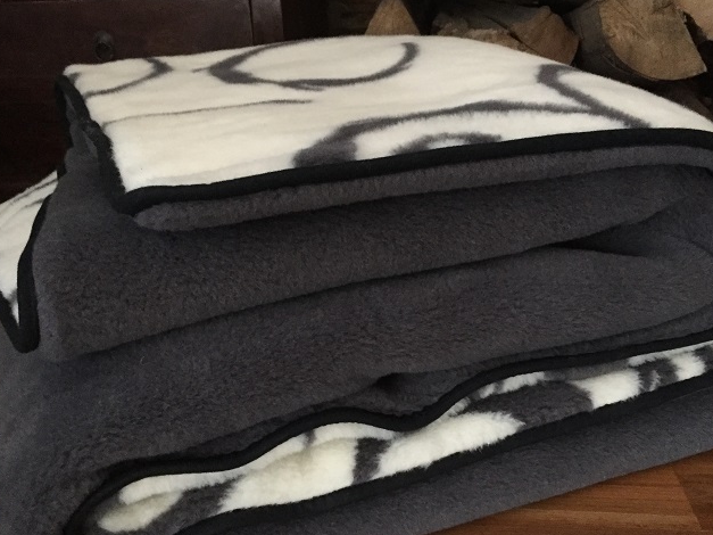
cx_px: 383
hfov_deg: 50.1
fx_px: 762
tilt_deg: -24.3
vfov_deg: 38.6
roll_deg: +2.5
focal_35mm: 37
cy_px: 301
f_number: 2.2
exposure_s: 1/17
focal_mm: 4.15
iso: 320
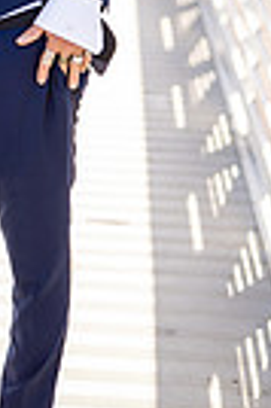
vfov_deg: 12.1
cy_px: -40
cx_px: -158
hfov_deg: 8.0
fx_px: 1902
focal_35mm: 168
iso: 200
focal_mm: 50
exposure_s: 1/6400
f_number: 1.4
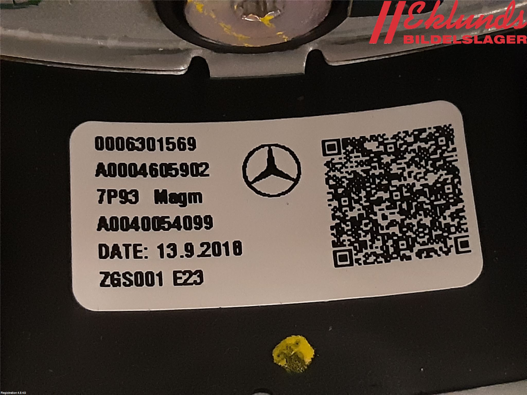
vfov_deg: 53.1
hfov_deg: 67.3
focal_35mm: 26
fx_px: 396
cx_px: 264
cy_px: 198
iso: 640
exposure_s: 1/17
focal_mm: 3.93
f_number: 1.7
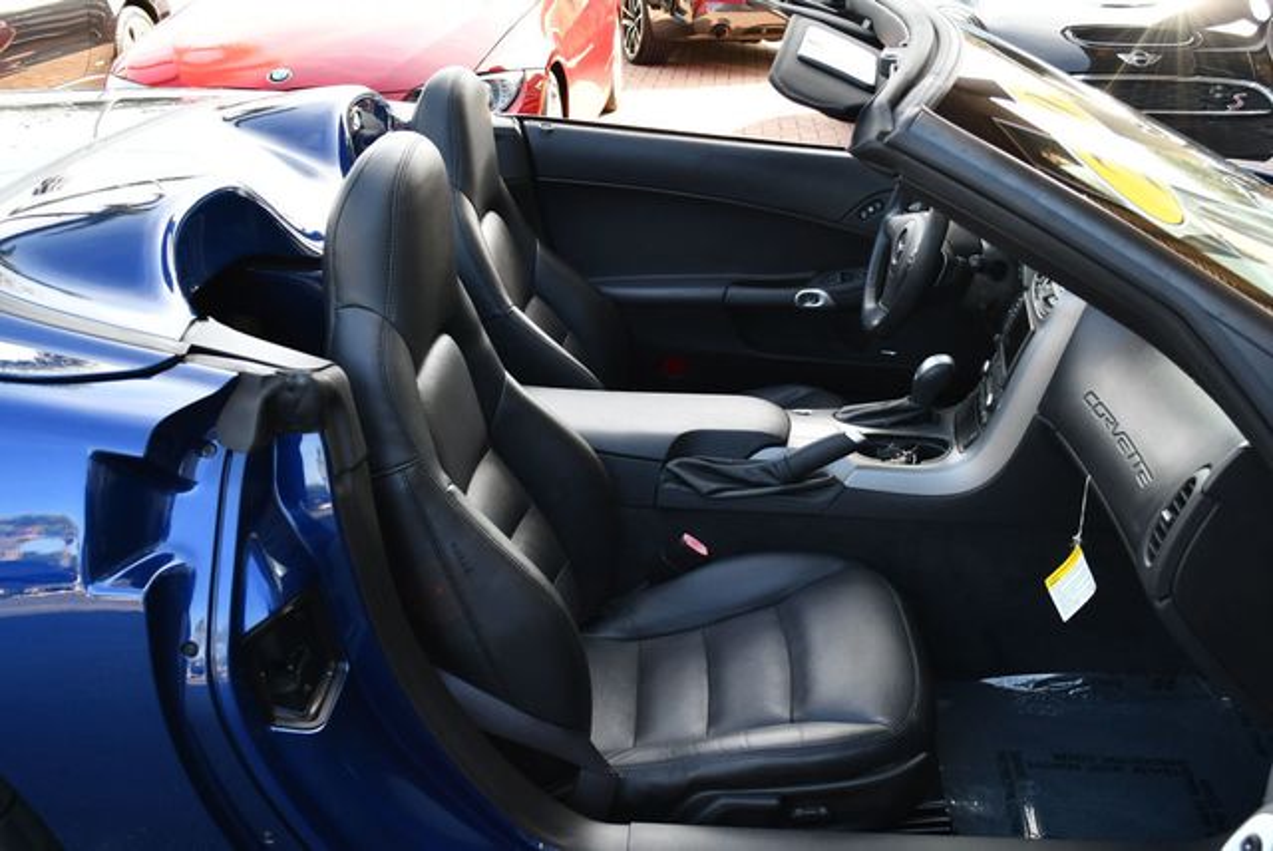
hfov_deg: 53.1
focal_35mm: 36
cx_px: 636
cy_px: 426
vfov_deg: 36.9
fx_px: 1274
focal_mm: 18
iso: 400
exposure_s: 1/250
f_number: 4.5
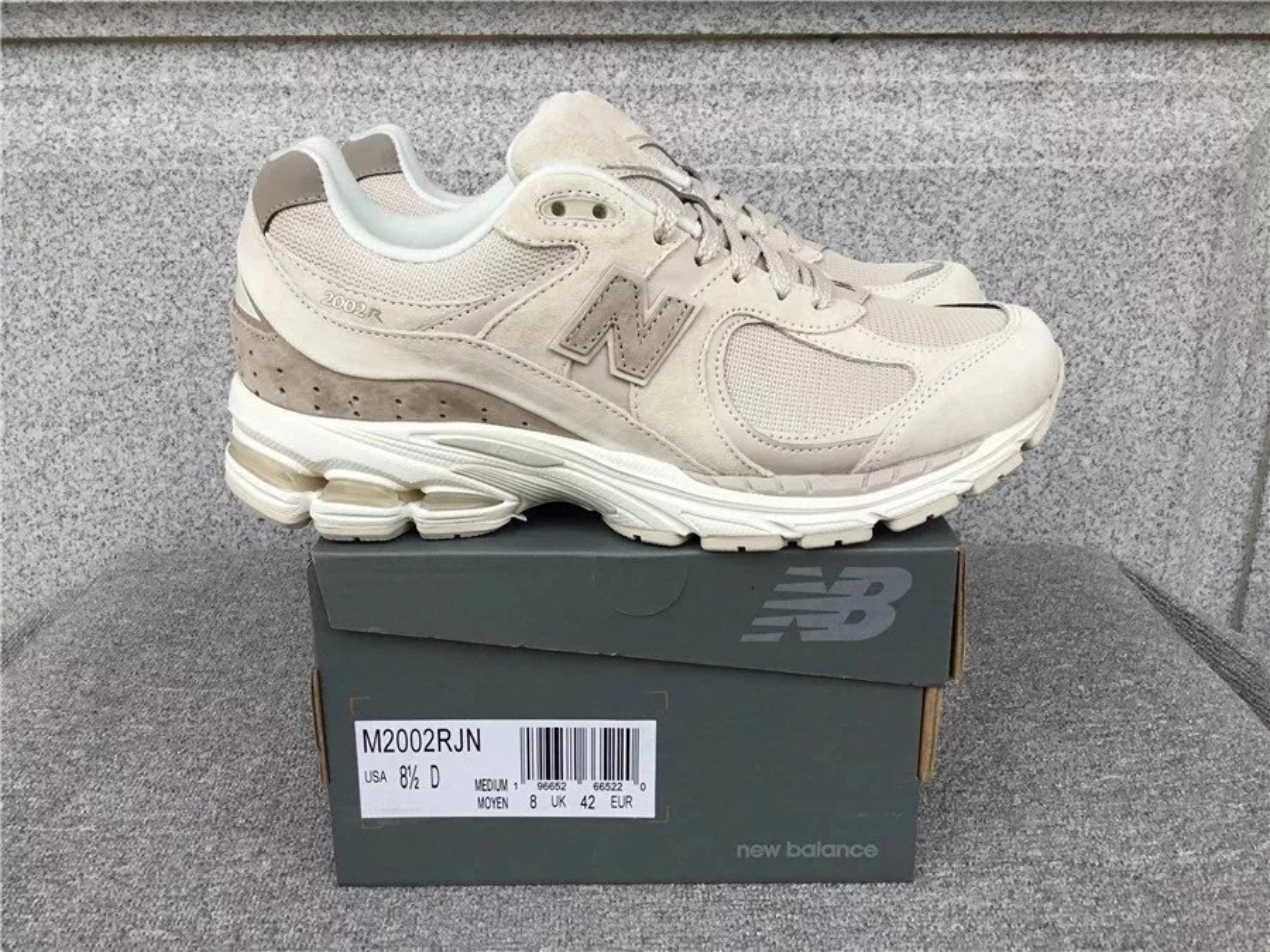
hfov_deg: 58.4
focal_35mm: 31
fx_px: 1137
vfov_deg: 45.4
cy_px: 476
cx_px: 635
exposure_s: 1/274
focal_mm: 3.3
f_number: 2.4
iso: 25
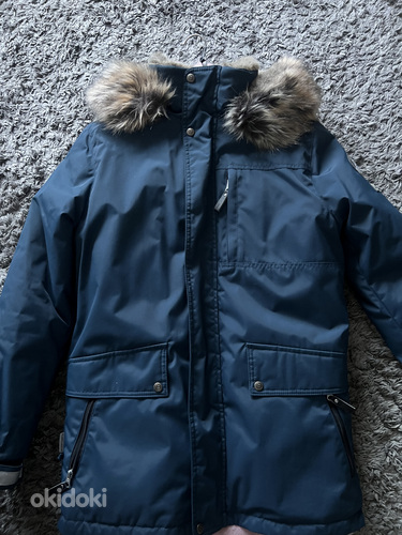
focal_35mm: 26
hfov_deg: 53.1
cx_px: 201
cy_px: 268
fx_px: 403
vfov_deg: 67.3
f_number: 1.5
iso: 800
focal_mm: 5.7
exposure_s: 1/30
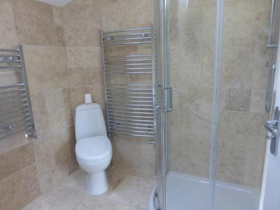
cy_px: 105
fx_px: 194
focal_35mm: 24
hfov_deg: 71.6
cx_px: 140
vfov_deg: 56.8
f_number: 3.3
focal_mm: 4.3
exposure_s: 1/60
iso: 400
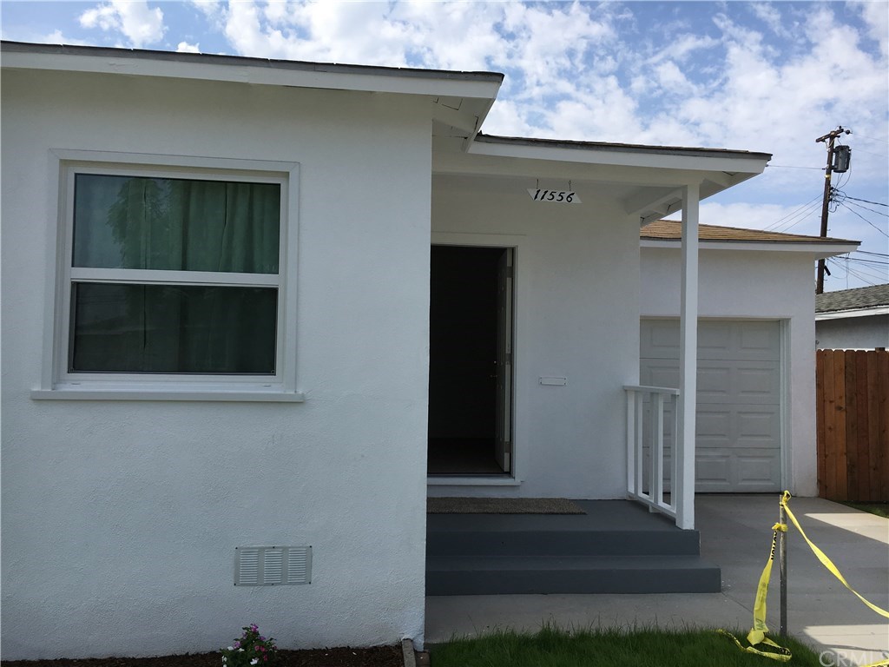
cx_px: 444
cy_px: 334
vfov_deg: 48.2
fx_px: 745
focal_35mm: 29
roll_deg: -1.1
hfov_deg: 61.7
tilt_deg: +2.5
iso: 25
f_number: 2.2
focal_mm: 4.15
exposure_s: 1/2331
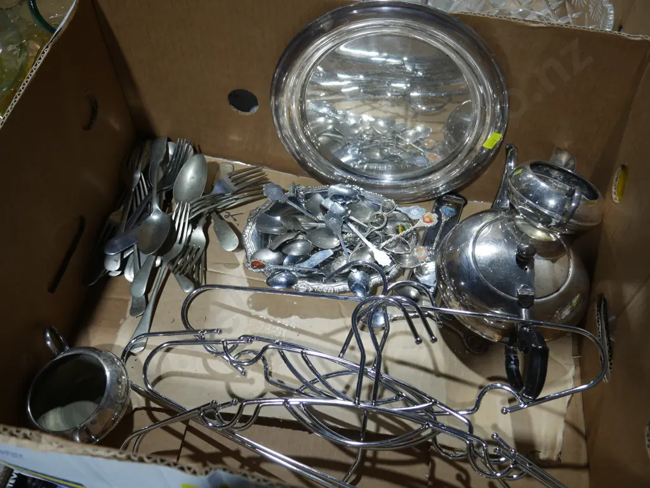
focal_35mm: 32
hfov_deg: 56.8
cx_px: 325
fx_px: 601
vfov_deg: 44.2
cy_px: 244
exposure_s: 1/80
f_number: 3.6
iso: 200
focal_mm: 16
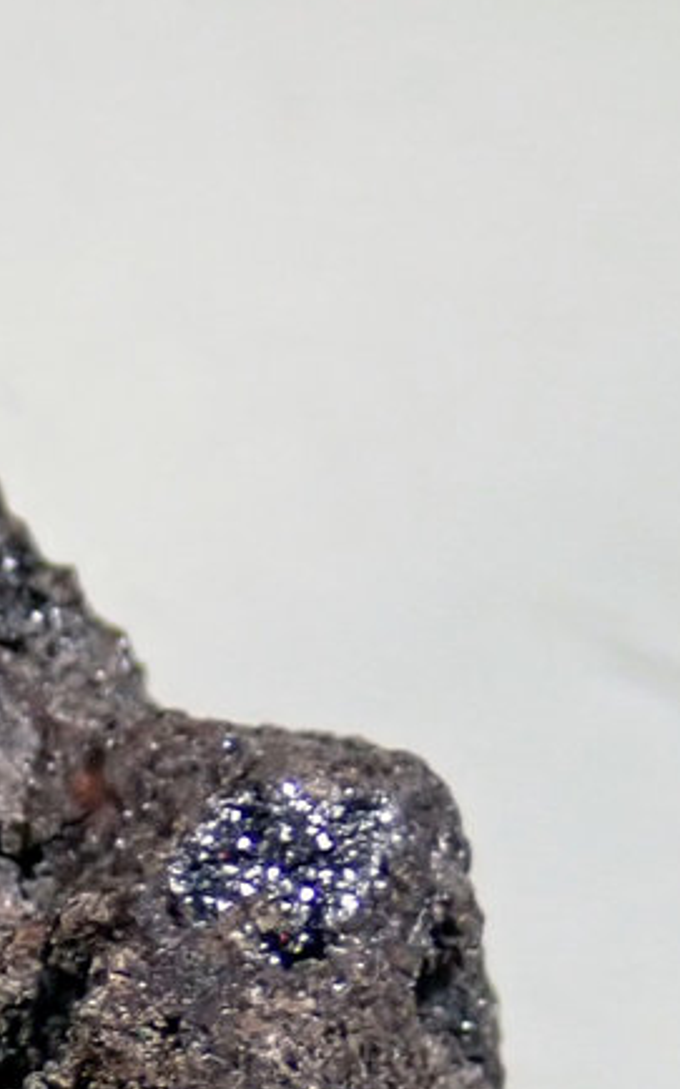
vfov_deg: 8.0
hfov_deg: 4.9
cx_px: -948
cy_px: 964
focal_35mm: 262
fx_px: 7774
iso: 320
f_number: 3.8
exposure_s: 1/60
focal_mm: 11.88
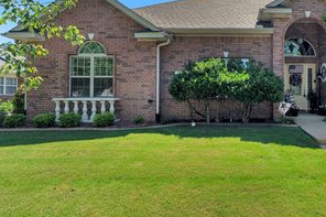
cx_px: 243
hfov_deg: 63.6
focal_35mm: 27
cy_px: 90
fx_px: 244
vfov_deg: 47.7
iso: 80
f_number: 7.1
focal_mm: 16
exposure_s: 1/125
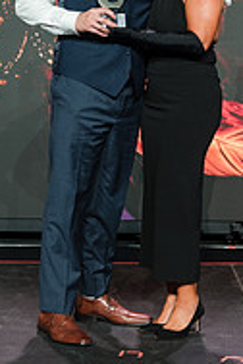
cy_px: 0
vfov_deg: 16.8
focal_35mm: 119
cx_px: 141
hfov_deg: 11.5
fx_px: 1205
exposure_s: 1/160
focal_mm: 50
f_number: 2.8
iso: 800
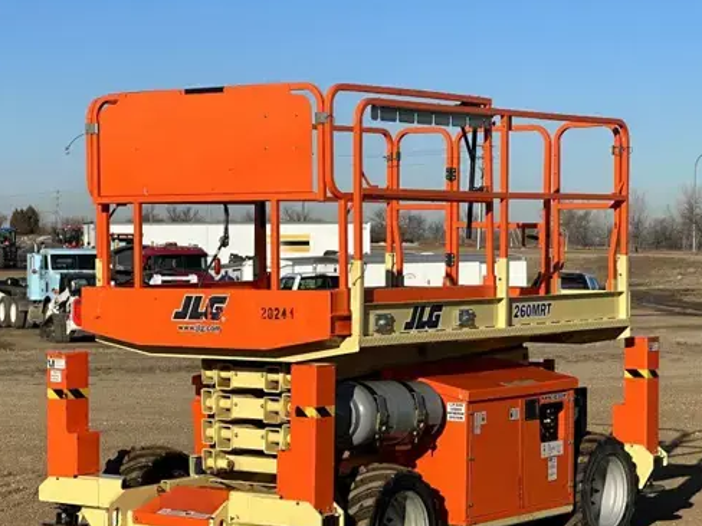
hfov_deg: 19.4
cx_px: 315
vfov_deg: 14.6
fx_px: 2048
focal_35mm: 101
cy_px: 336
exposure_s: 1/1143
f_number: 2.8
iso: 32
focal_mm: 9
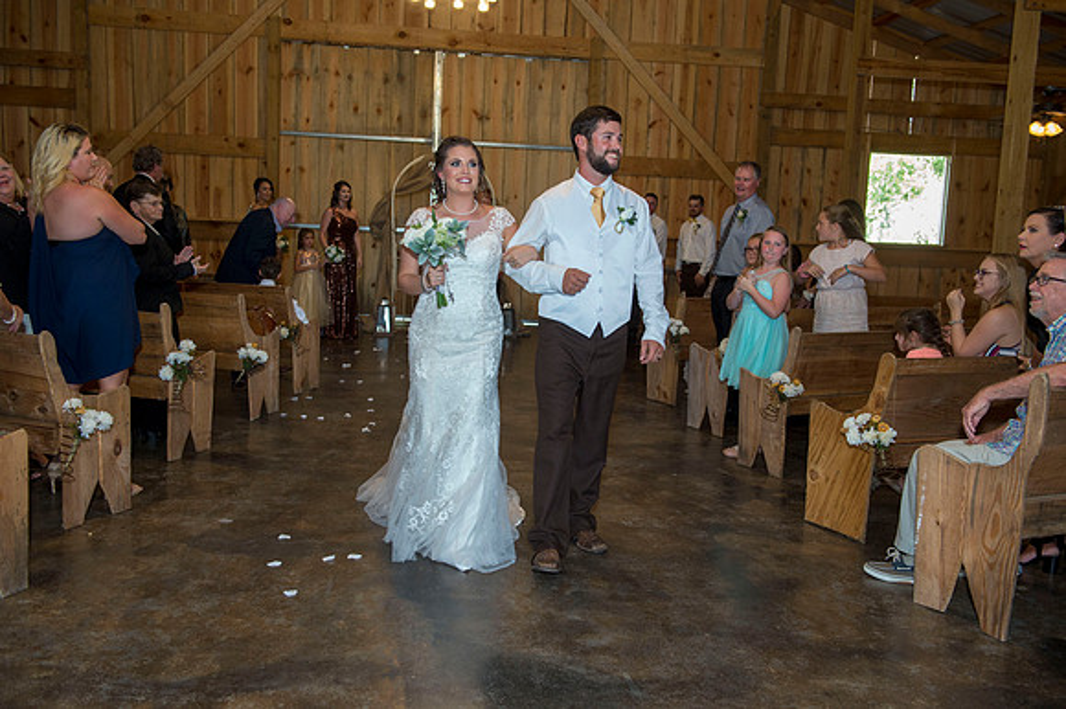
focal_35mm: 35
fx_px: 1036
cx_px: 533
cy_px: 354
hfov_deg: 54.5
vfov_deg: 37.8
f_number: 4.5
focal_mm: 35
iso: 1600
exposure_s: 1/250
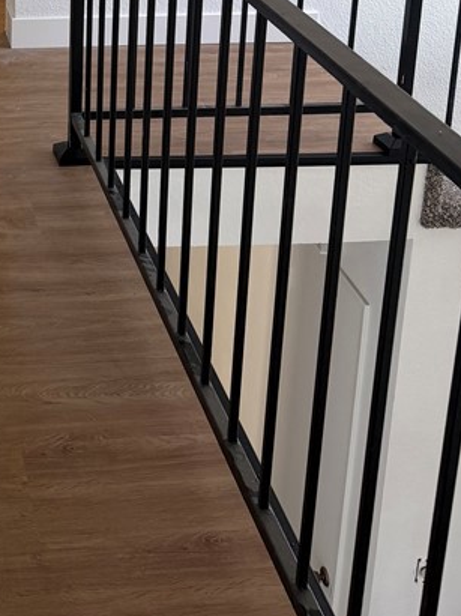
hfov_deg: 22.7
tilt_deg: -14.6
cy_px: -35
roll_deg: +0.1
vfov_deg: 29.5
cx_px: -71
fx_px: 1067
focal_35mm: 60
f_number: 1.78
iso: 125
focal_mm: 6.76
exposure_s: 1/121
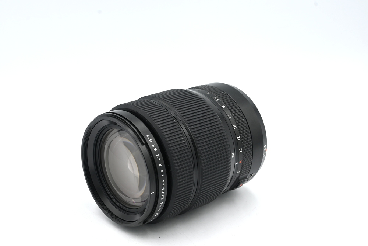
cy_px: 123
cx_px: 184
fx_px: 690
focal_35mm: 68
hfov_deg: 29.9
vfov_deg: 20.2
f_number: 10
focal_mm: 45
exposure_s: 1/80
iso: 200
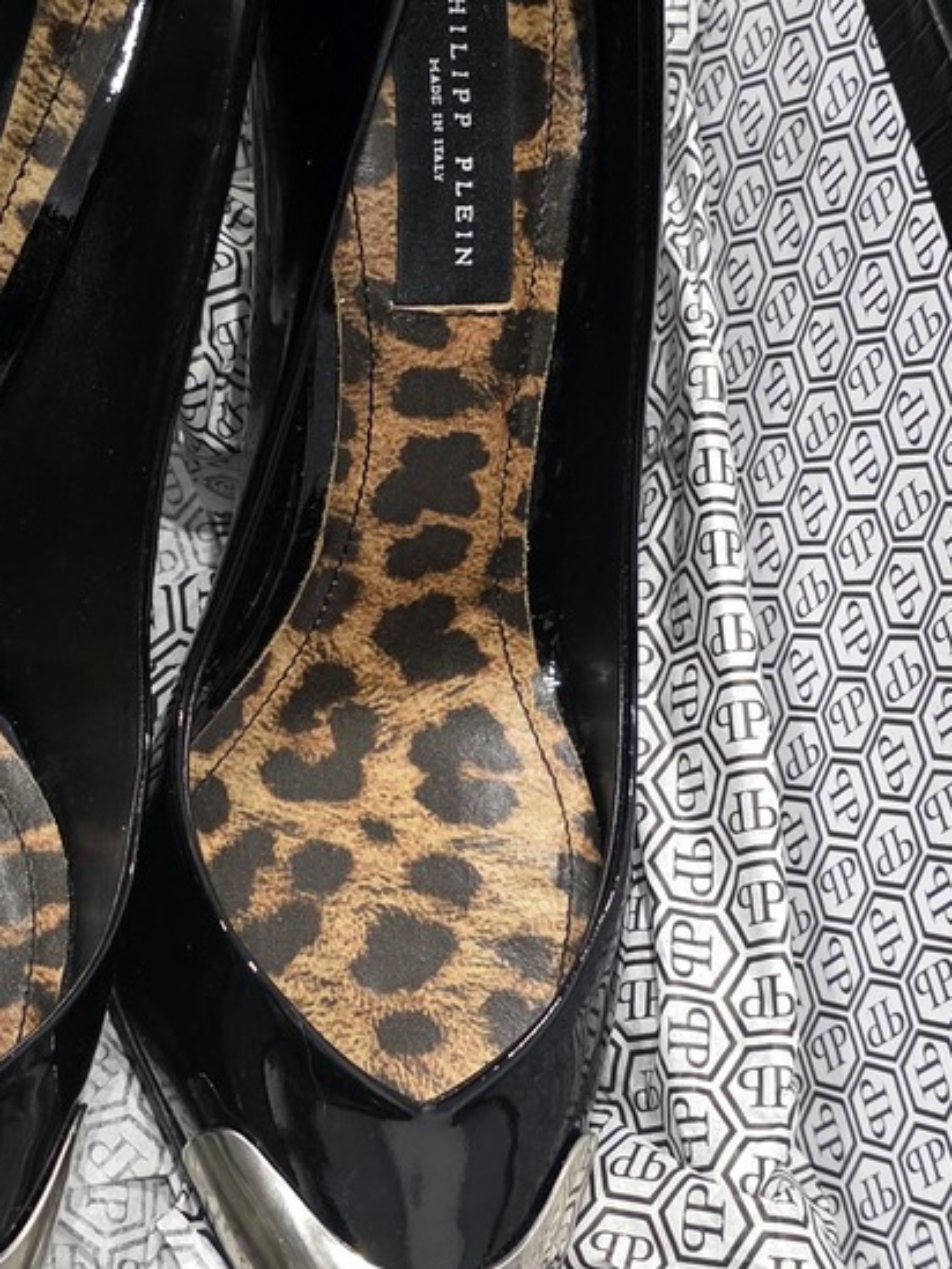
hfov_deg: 21.8
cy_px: 647
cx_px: 261
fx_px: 2456
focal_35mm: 67
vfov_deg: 29.0
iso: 1250
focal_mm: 6.3
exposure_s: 1/100
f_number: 1.7
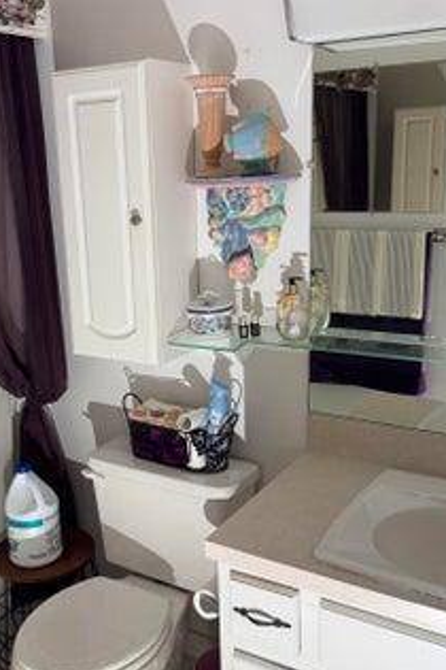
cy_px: 336
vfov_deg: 50.7
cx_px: 168
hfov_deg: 34.9
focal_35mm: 38
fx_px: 706
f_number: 1.78
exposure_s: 1/121
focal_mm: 6.76
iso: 160
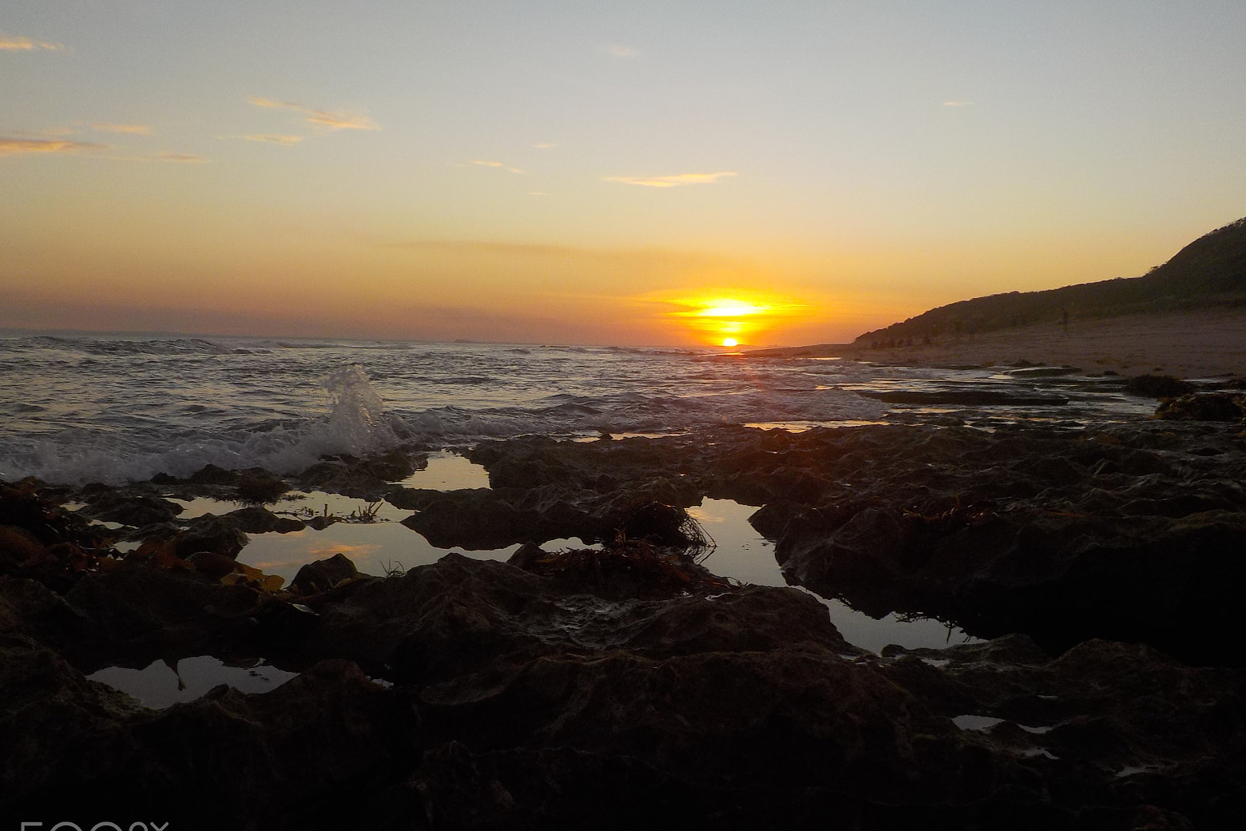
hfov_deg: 58.7
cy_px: 466
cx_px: 609
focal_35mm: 32
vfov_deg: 41.0
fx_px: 1107
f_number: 3.3
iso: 125
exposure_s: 1/320
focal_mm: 4.1
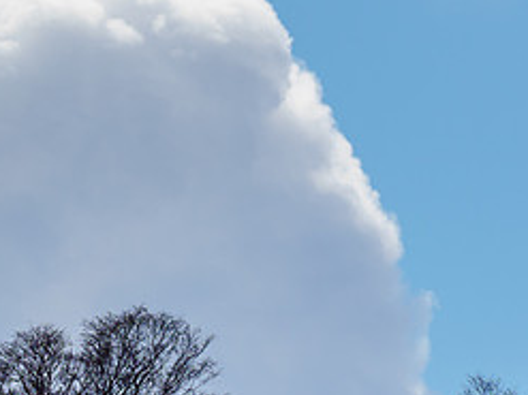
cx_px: 48
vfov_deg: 0.9
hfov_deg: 1.2
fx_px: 25475
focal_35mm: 1671
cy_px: 480
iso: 200
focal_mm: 300
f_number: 5.6
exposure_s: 1/1000
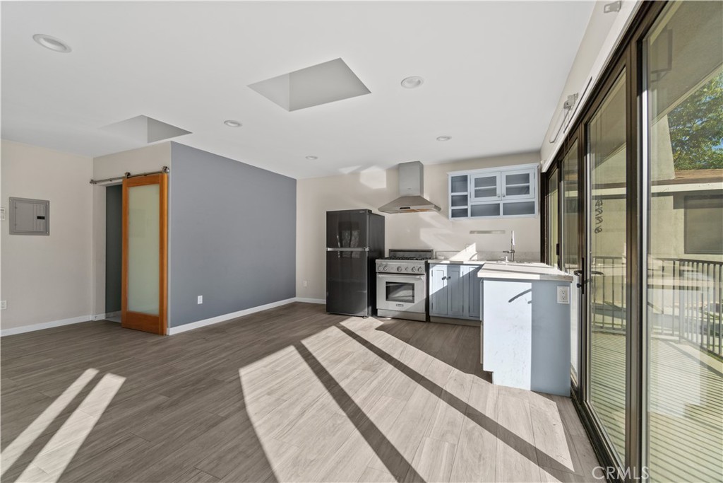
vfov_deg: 77.3
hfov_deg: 100.4
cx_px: 362
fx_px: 301
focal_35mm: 15
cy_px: 242
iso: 200
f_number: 4
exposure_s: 1/80
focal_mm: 10
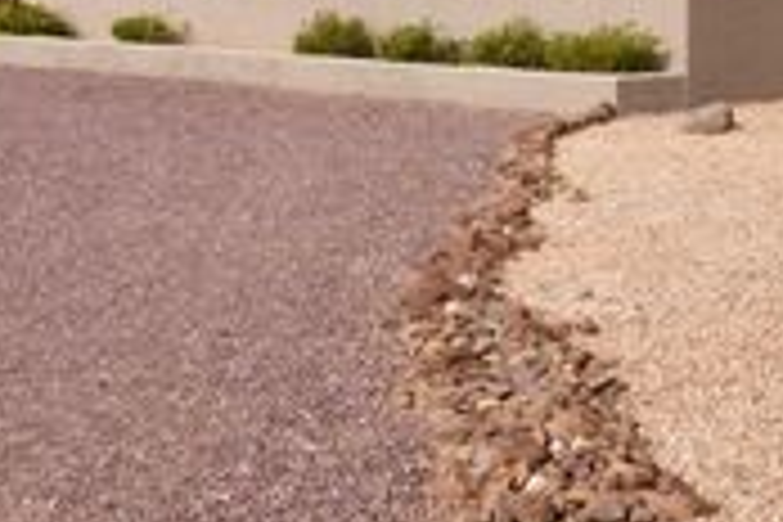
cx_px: 374
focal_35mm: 72
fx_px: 1566
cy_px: 29
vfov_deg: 18.5
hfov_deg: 28.1
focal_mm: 25
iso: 100
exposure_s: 1/640
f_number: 5
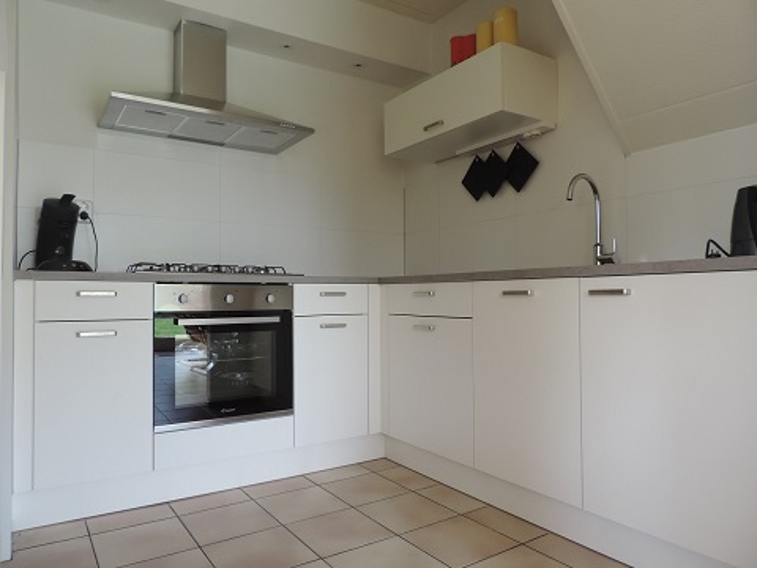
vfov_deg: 56.8
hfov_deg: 71.6
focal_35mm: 24
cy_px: 284
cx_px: 378
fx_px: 525
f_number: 3
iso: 110
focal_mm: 4.3
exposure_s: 1/30
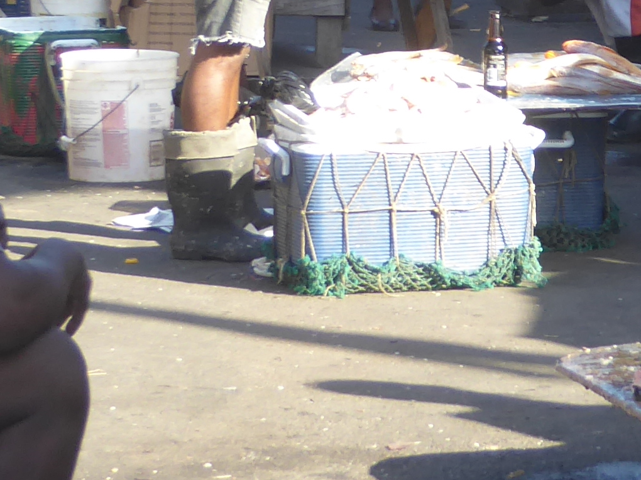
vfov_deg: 5.0
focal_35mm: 294
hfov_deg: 6.7
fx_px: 5444
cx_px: 561
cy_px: -105
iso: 80
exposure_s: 1/80
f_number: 4.5
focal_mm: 12.5
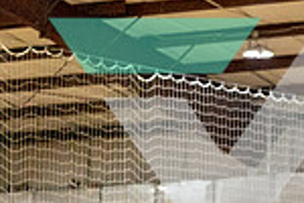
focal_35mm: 270
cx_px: 572
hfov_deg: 7.4
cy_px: 373
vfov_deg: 5.0
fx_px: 2280
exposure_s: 1/800
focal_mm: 70
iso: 2500
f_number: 2.8
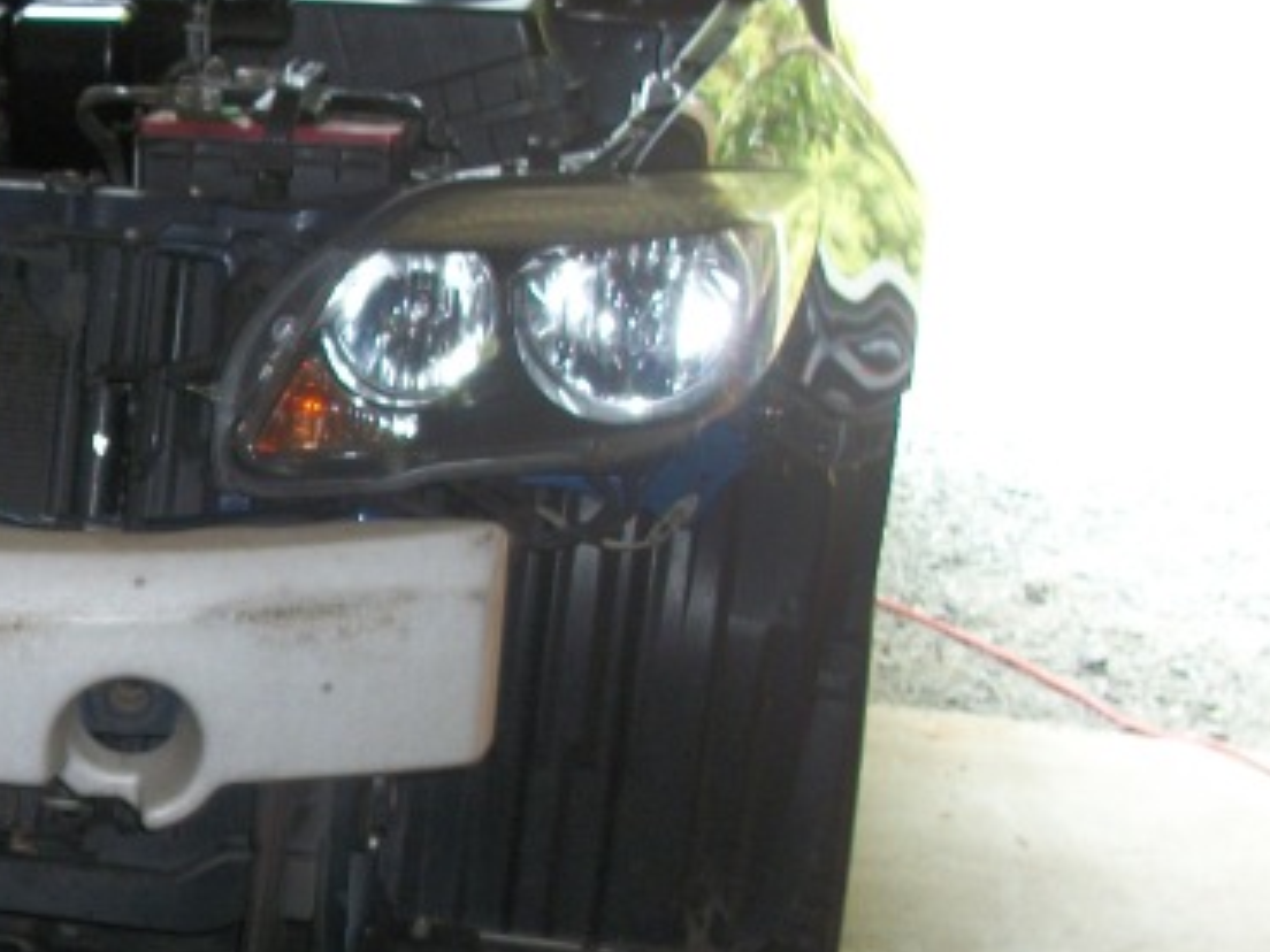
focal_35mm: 89
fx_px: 3265
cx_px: -155
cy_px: 762
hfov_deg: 20.9
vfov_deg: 16.5
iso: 80
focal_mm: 5.7
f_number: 2.9
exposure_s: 1/30
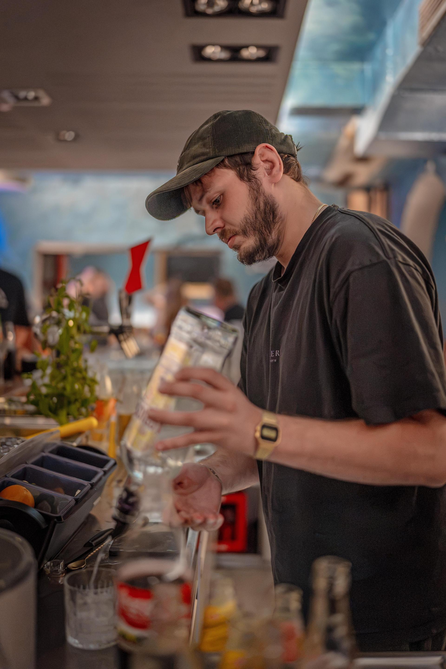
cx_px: 223
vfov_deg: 54.4
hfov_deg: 37.9
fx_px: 650
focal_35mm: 35
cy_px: 334
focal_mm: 35
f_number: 1.2
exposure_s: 1/160
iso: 10000
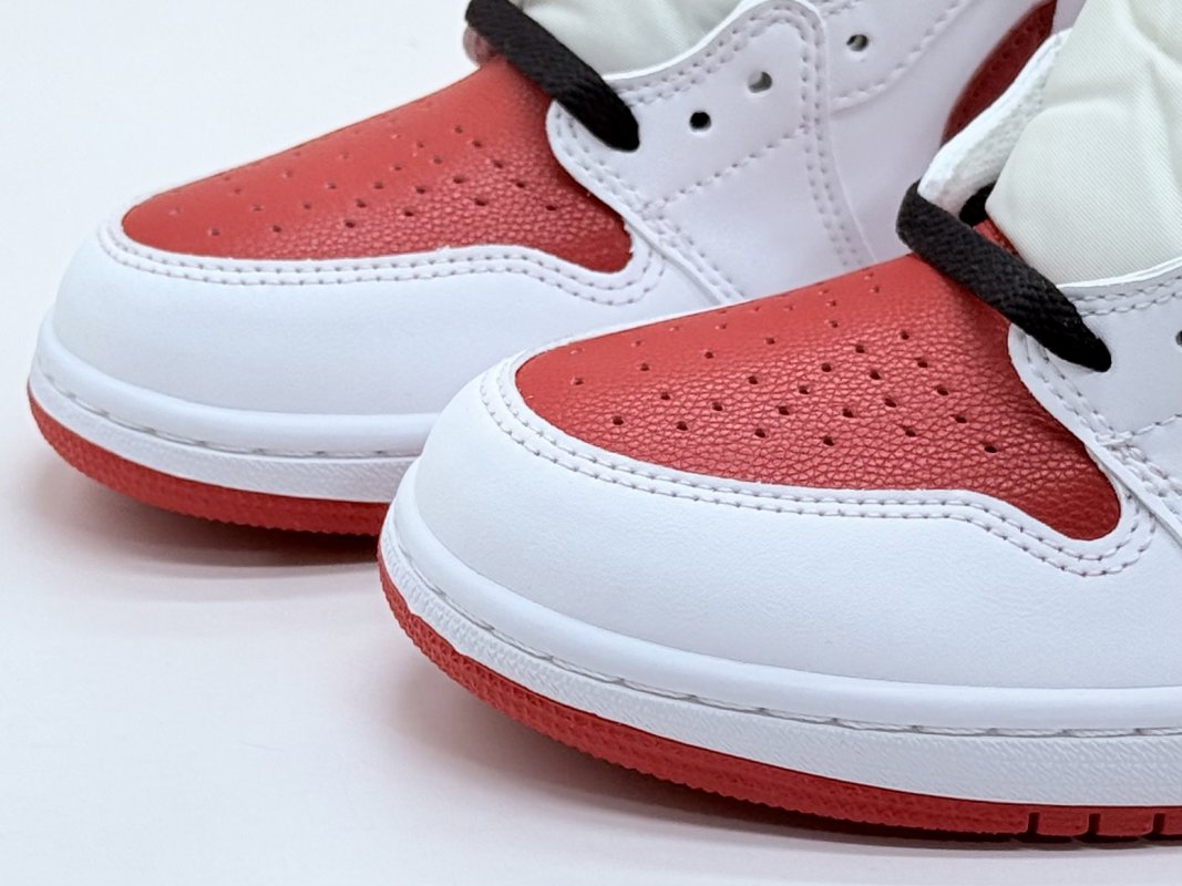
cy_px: 443
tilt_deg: -23.1
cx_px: 591
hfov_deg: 39.7
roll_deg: +1.5
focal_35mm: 48
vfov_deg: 30.3
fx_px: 1639
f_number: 1.78
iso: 64
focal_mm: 6.76
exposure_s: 1/652
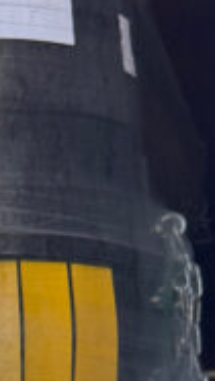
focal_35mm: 144
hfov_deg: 7.9
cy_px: 451
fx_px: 1455
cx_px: -264
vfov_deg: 14.5
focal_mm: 6.76
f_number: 1.78
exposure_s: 1/514
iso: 80
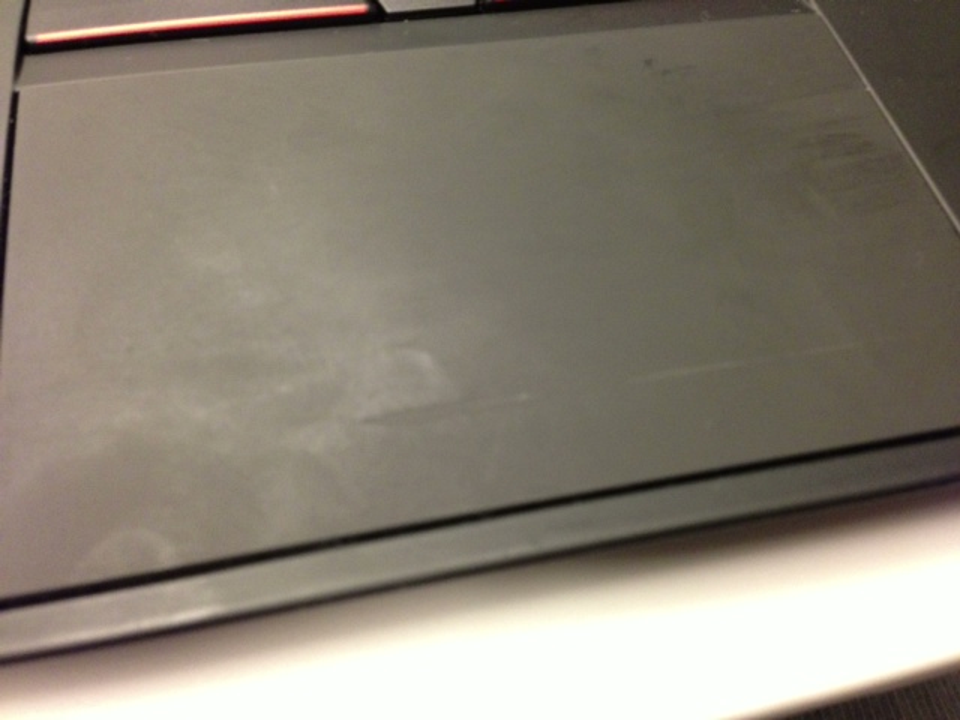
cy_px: 360
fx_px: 915
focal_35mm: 33
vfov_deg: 42.9
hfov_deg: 55.4
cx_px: 480
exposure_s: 1/20
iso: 320
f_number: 2.4
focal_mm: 4.13
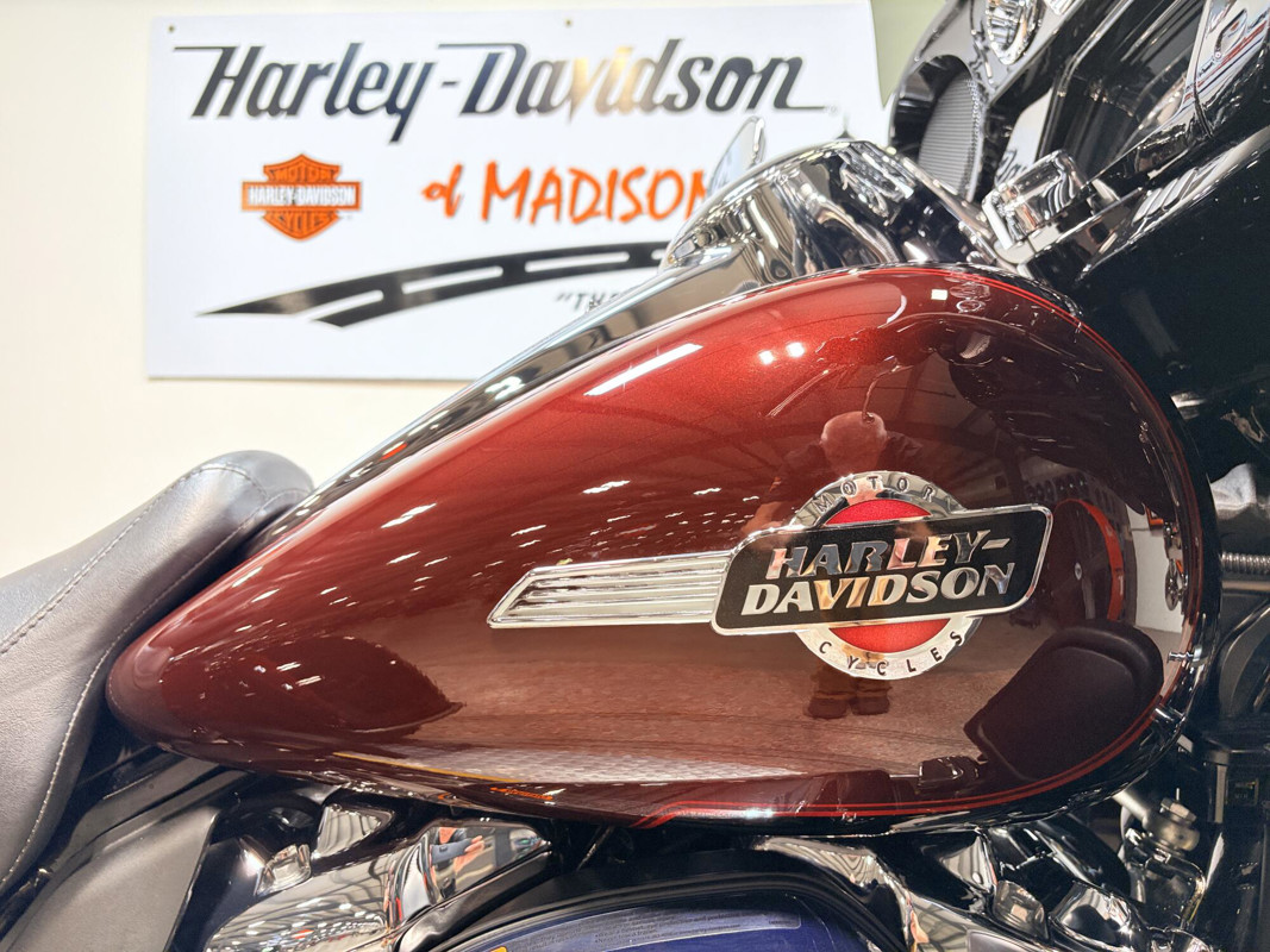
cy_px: 476
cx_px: 635
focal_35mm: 26
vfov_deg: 53.1
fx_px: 954
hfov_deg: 67.3
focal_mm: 5.96
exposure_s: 1/120
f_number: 1.6
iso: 80
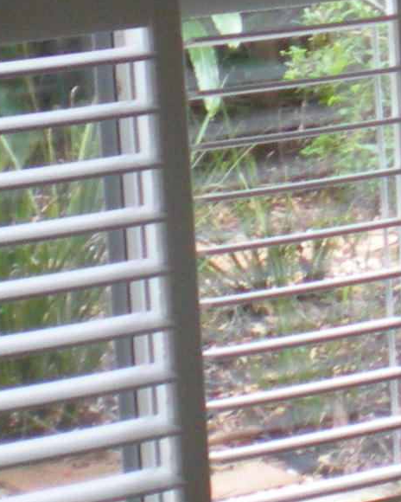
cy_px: -28
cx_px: 468
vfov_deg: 10.0
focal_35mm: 192
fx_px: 2848
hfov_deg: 8.0
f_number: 3.1
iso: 200
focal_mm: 6.3
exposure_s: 1/42
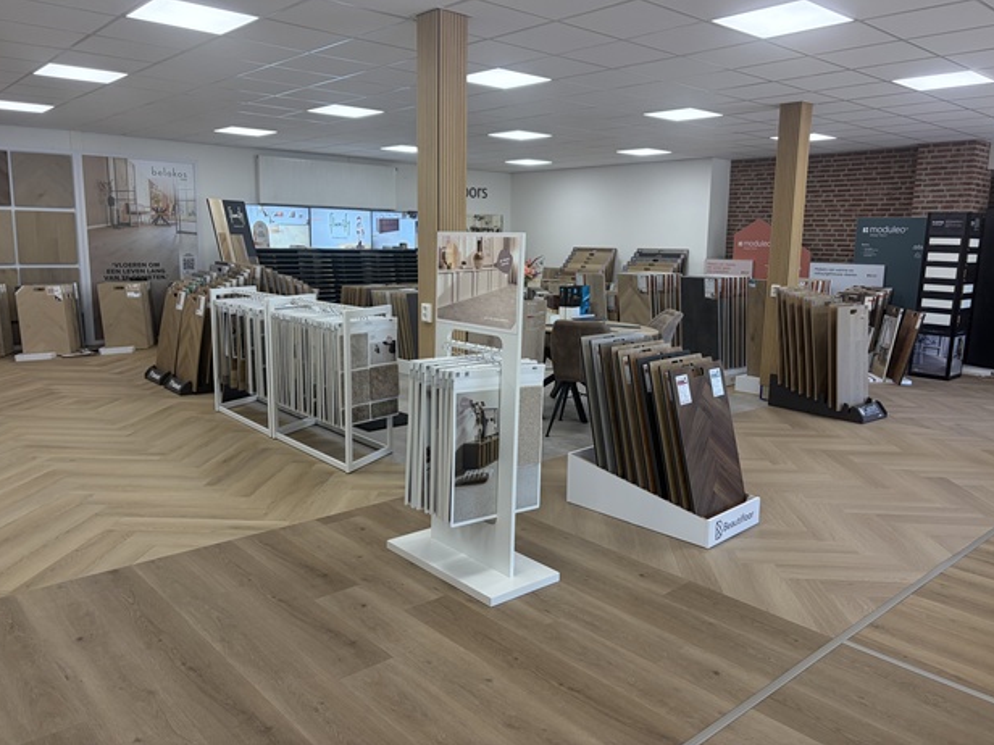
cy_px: 360
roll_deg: -0.4
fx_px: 775
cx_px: 508
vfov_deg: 51.3
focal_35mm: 27
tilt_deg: -8.7
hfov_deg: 65.3
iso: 64
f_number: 1.6
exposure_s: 1/100
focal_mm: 5.96
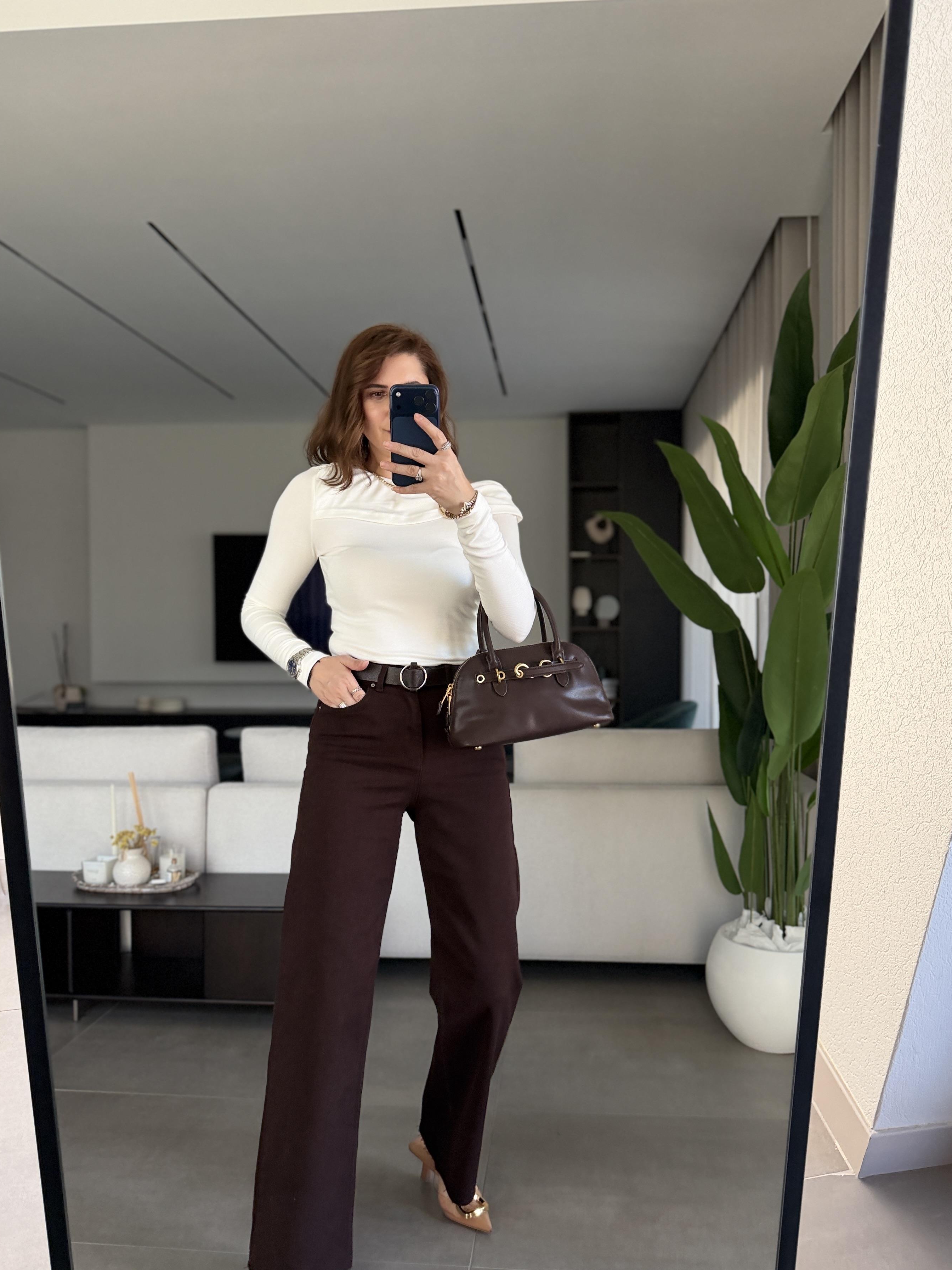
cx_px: 492
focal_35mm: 27
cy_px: 650
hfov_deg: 51.3
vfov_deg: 65.3
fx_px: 990
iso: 200
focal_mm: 6.76
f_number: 1.78
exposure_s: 1/87
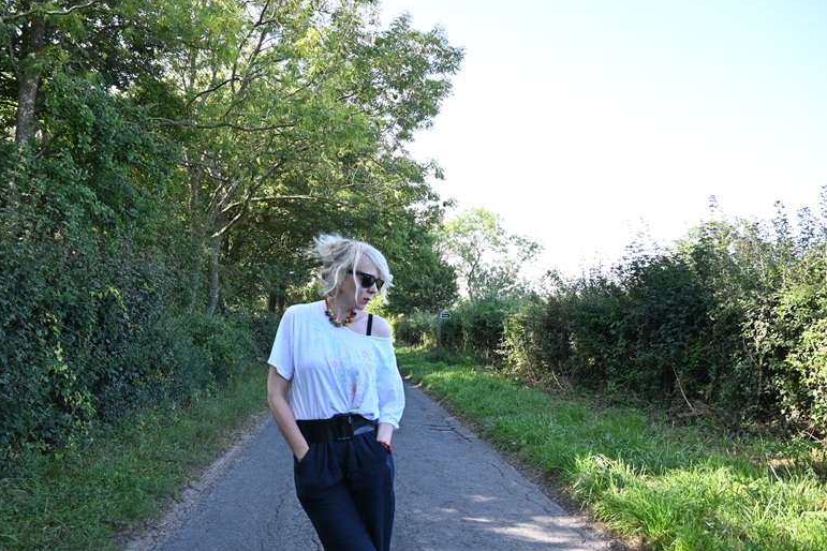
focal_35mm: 28
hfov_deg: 65.1
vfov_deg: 46.4
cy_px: 284
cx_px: 348
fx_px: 643
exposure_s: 1/250
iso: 280
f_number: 4
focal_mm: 16
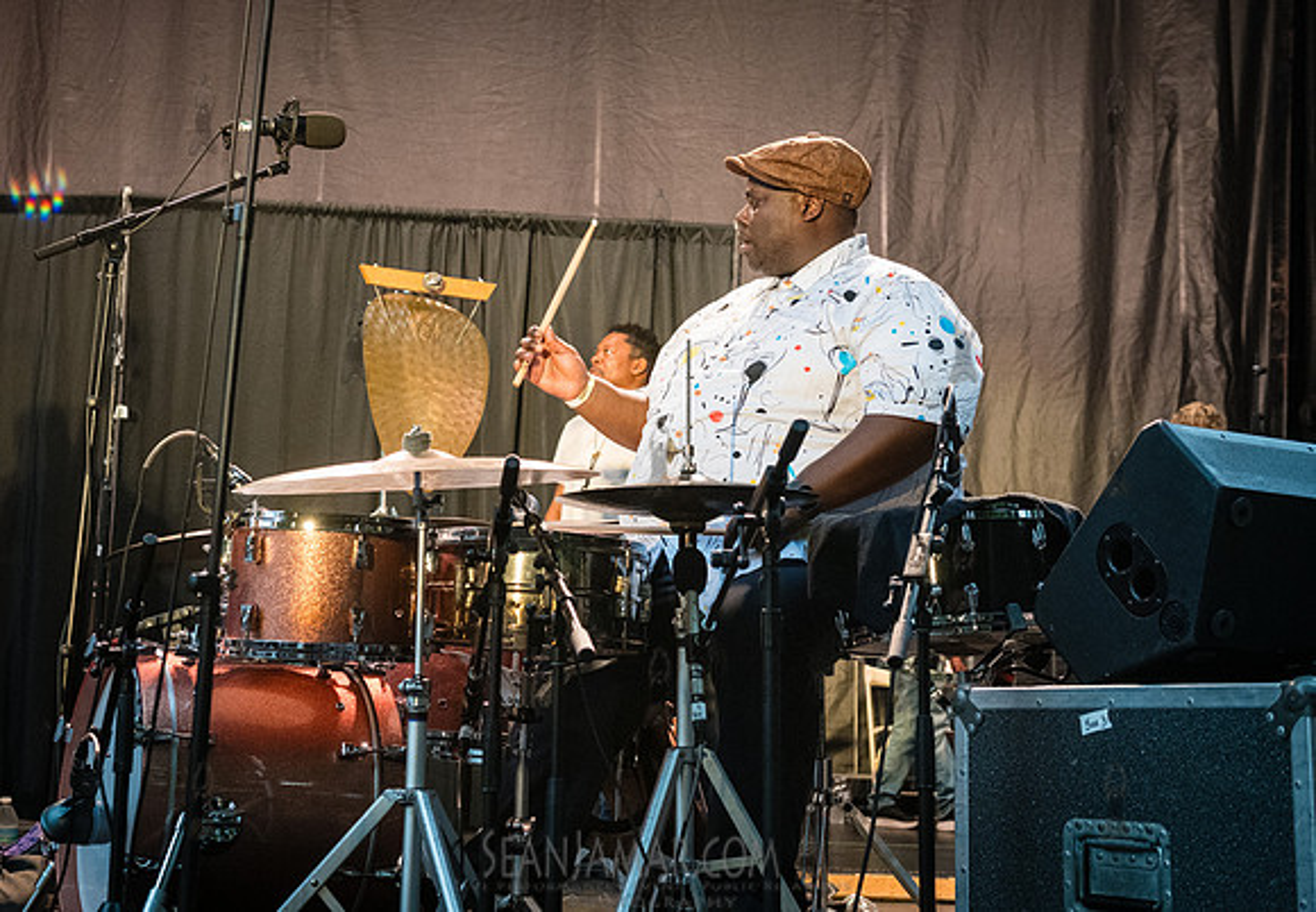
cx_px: 558
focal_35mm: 55
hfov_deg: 36.0
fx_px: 2020
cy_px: 407
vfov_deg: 25.4
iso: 8000
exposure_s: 1/320
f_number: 5
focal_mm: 48
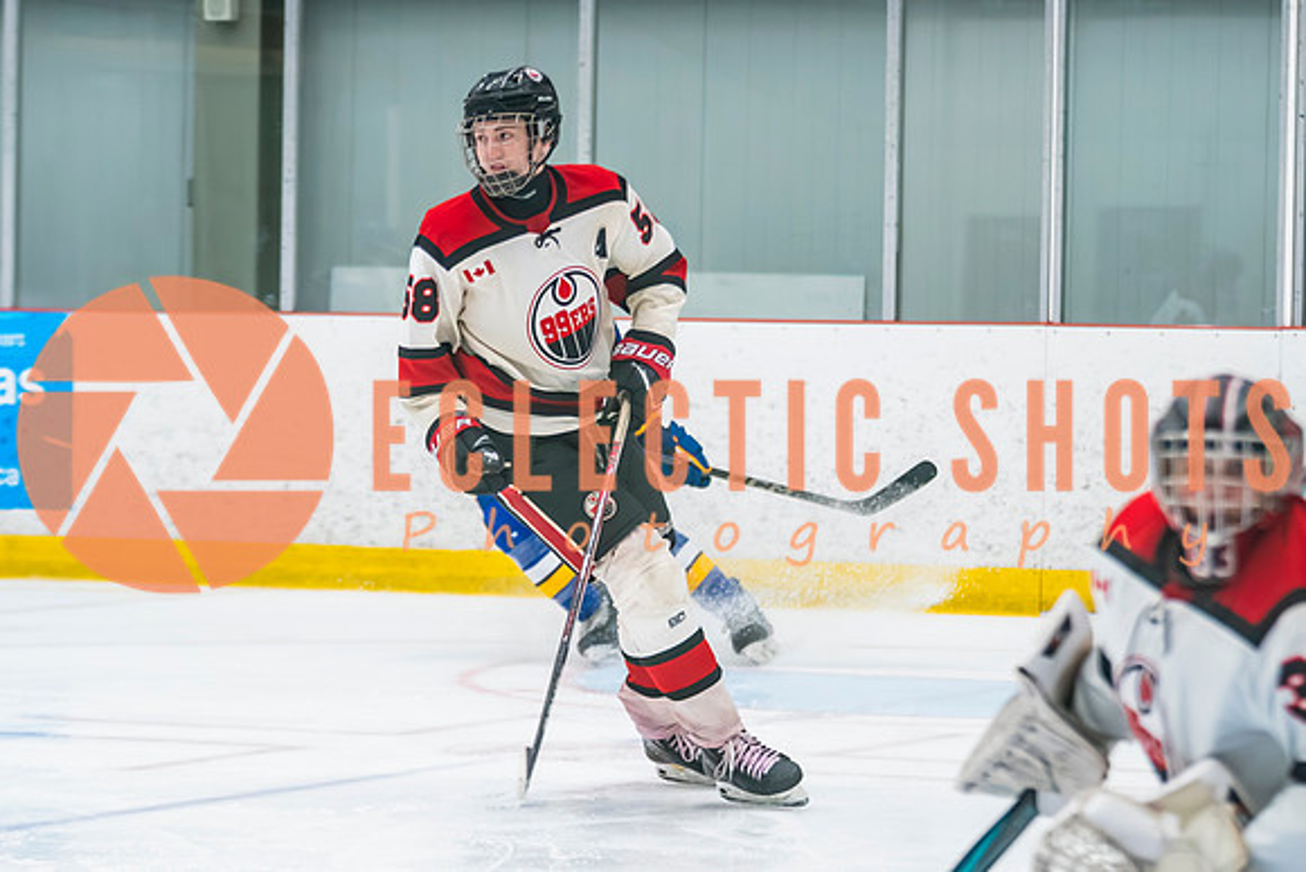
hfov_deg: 10.7
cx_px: 653
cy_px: 377
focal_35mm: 192
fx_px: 6977
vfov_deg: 7.1
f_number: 2.8
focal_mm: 120
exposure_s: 1/640
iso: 2000
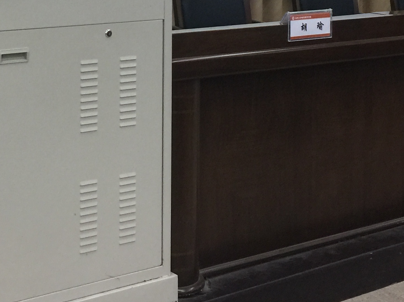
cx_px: 119
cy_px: -42
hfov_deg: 24.0
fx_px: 945
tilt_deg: -3.5
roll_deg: -1.7
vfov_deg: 17.5
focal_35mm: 81
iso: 64
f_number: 2.2
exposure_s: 1/17
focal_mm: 4.15
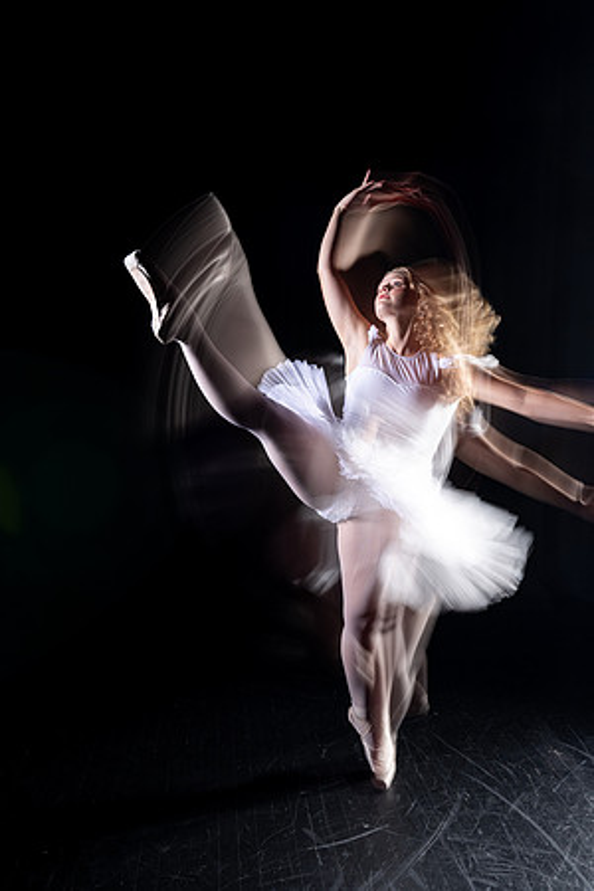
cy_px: 446
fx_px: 594
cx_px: 297
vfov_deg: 73.7
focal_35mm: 24
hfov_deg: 53.1
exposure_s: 1
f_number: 4.5
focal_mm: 24
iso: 100
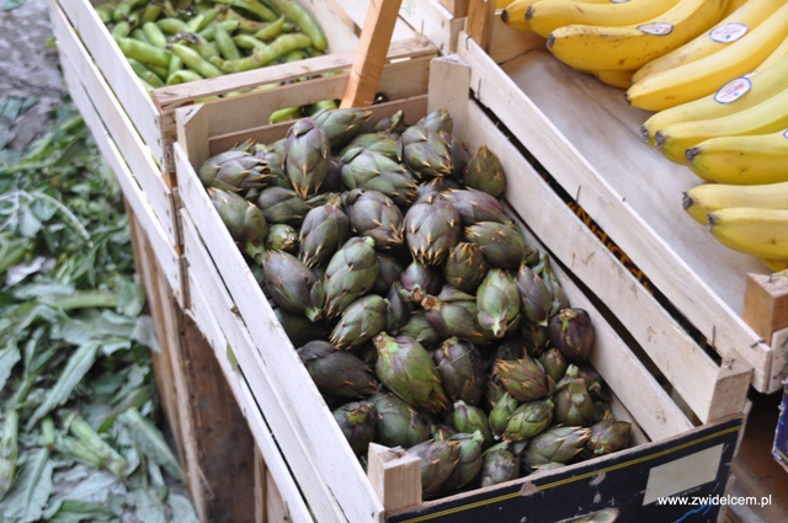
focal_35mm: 60
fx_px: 1312
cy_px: 262
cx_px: 394
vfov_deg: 22.6
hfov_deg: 33.4
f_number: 5.6
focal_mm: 40
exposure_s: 1/125
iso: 320
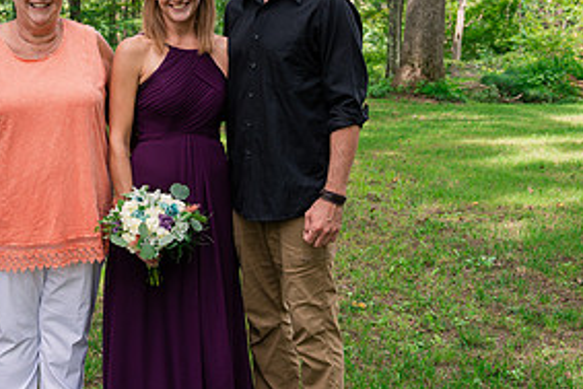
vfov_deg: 19.2
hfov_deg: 27.5
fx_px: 1150
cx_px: 70
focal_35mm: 71
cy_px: 131
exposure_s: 1/250
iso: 160
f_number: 4
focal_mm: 33
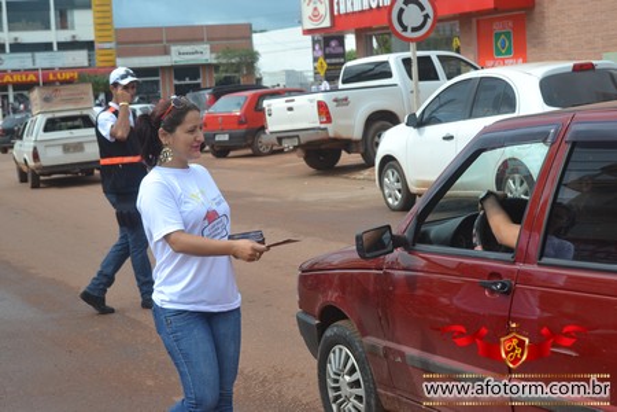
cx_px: 308
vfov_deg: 18.2
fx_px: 1285
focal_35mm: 75
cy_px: 206
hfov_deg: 27.0
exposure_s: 1/200
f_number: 7.1
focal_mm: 50
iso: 100
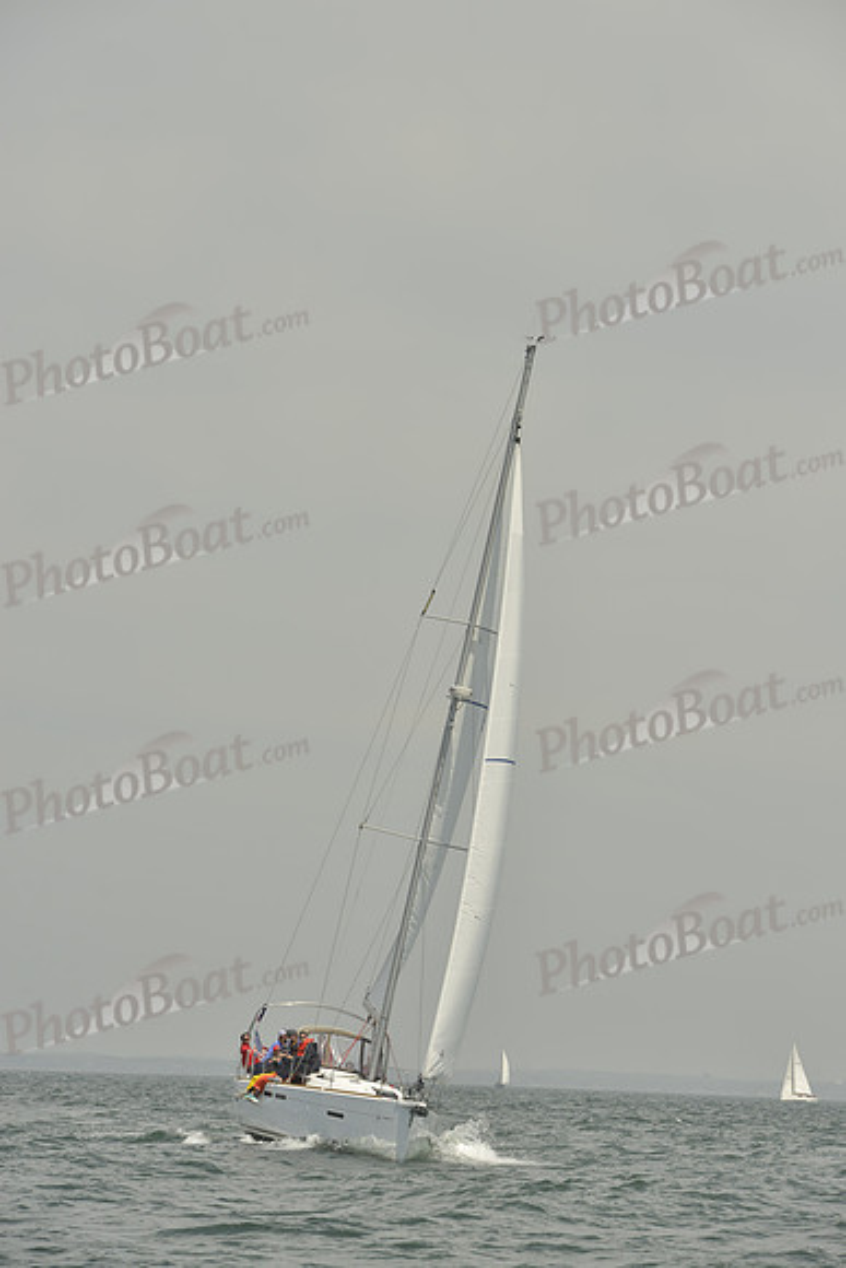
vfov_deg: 17.1
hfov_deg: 11.4
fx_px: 4227
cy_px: 634
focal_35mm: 120
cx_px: 423
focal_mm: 120
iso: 200
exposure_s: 1/1250
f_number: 8
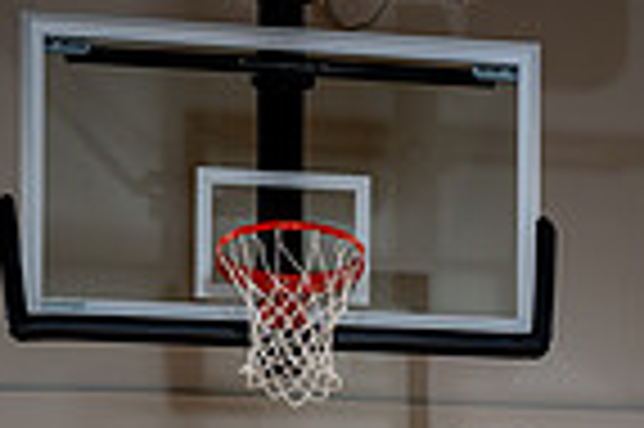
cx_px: 392
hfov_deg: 19.6
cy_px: 964
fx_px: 1858
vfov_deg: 11.3
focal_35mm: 104
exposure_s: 1/250
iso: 200
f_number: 5.6
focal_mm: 33
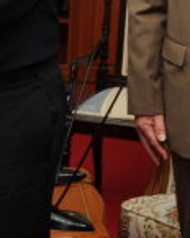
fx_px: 984
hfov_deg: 10.8
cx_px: -56
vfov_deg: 13.5
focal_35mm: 140
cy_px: -30
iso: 250
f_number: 5
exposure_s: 1/60
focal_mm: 24
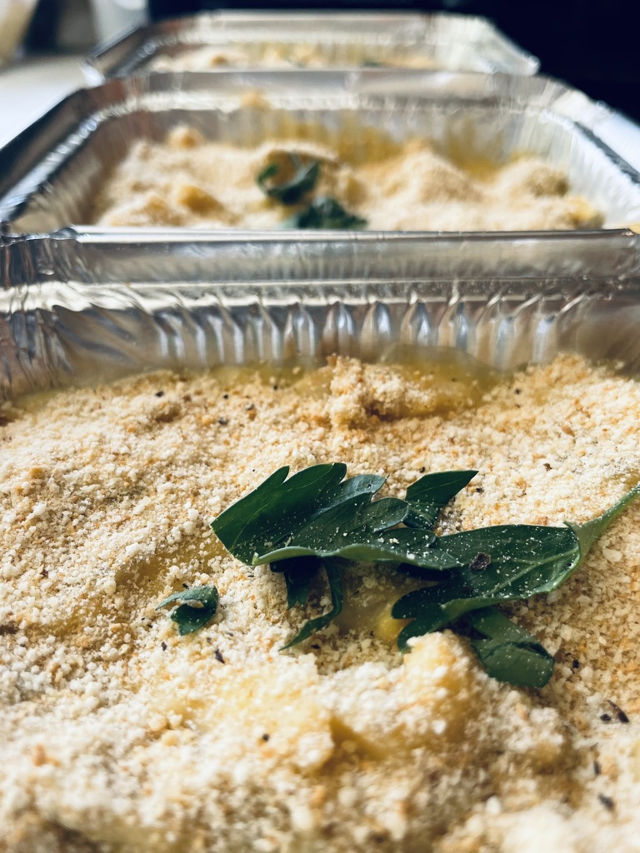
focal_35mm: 26
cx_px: 320
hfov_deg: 53.1
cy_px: 426
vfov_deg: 67.3
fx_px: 641
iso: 100
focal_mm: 4.2
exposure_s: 1/121
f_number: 1.6
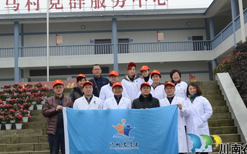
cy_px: 73
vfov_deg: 22.3
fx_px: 390
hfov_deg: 35.1
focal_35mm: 58
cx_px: 136
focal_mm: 34
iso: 640
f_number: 9.5
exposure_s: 1/350
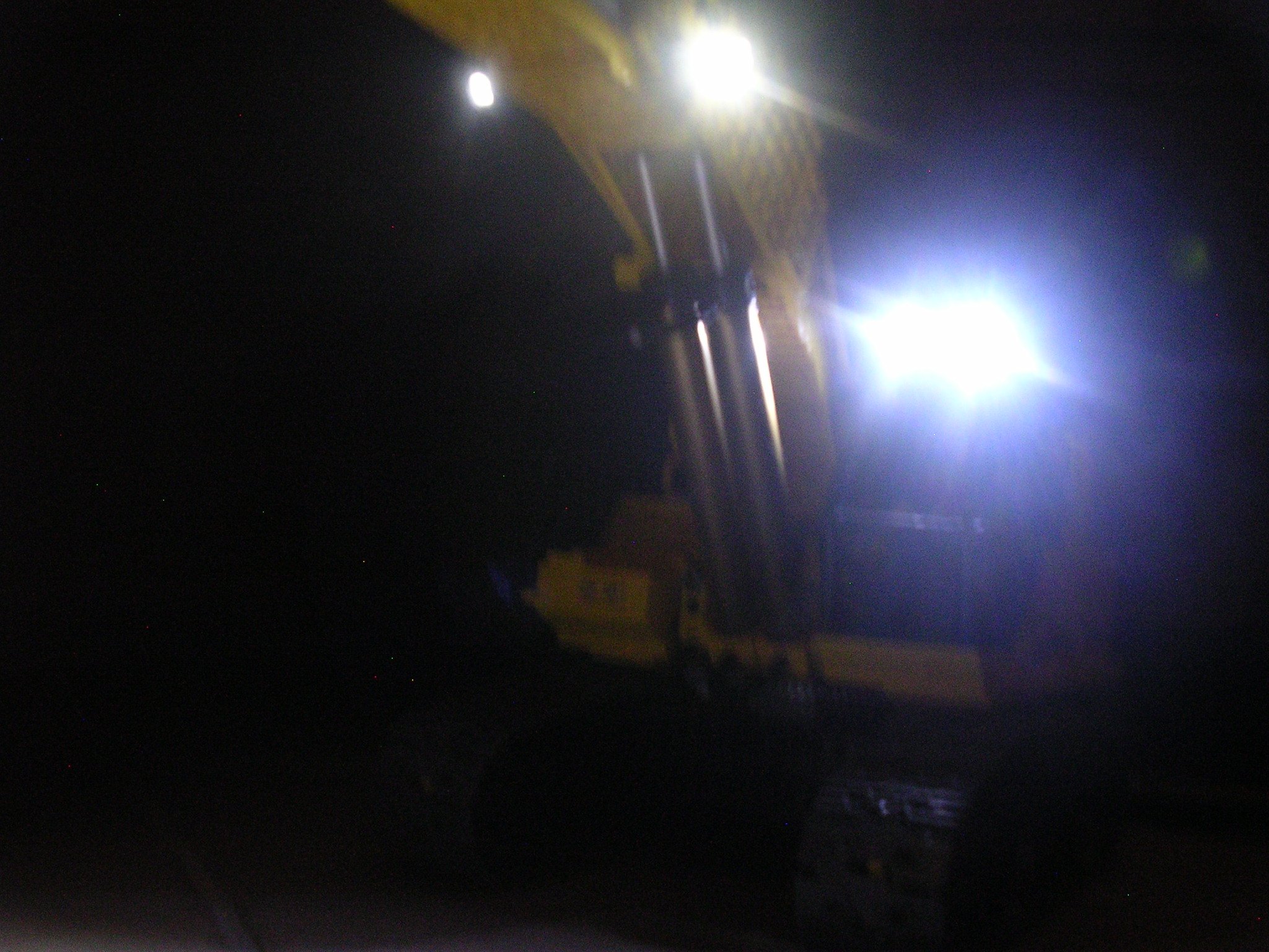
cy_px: 476
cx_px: 634
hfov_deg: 49.0
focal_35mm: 38
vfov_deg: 37.7
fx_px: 1393
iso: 400
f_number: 2.8
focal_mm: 5.8
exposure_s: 1.9
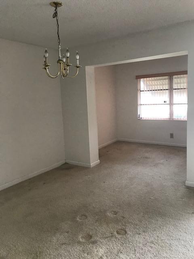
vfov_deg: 63.4
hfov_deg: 49.7
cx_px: 97
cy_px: 130
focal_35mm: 28
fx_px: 209
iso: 40
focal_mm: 3.99
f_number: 1.8
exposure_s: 1/24
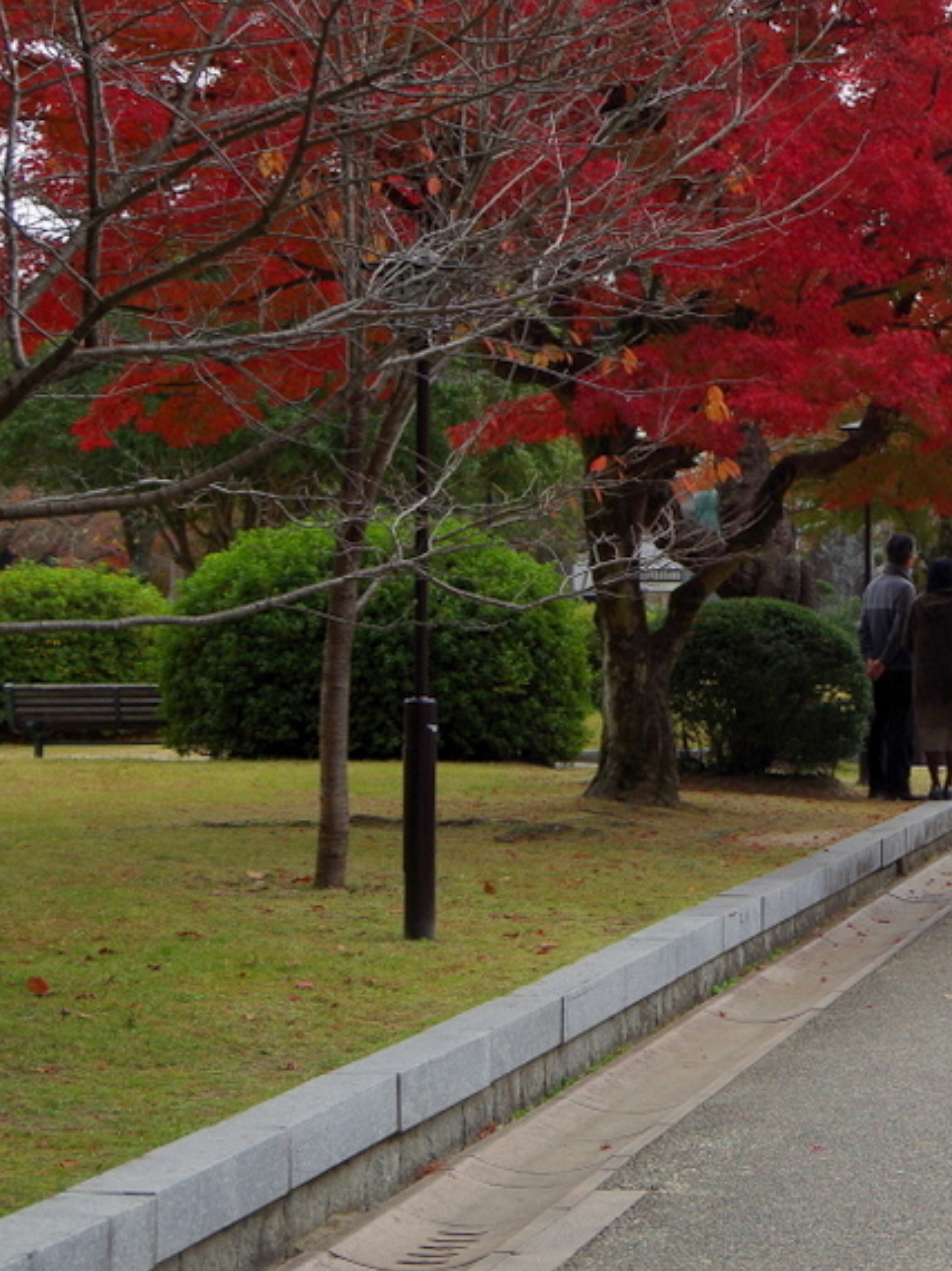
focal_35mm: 93
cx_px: 1300
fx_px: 3413
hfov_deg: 15.0
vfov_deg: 21.0
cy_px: 447
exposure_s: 1/250
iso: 100
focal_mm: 31
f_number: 6.3
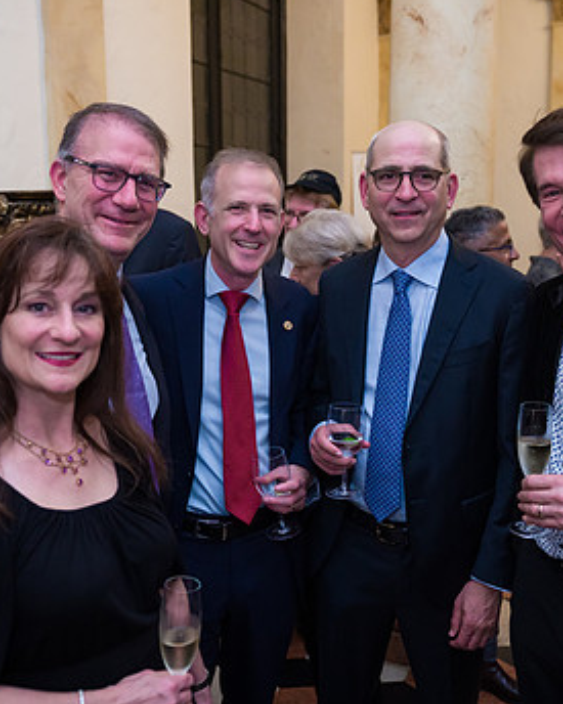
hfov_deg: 38.2
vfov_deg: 46.8
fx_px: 813
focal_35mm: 39
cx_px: 286
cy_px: 334
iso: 1600
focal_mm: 24
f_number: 3.2
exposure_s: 1/200
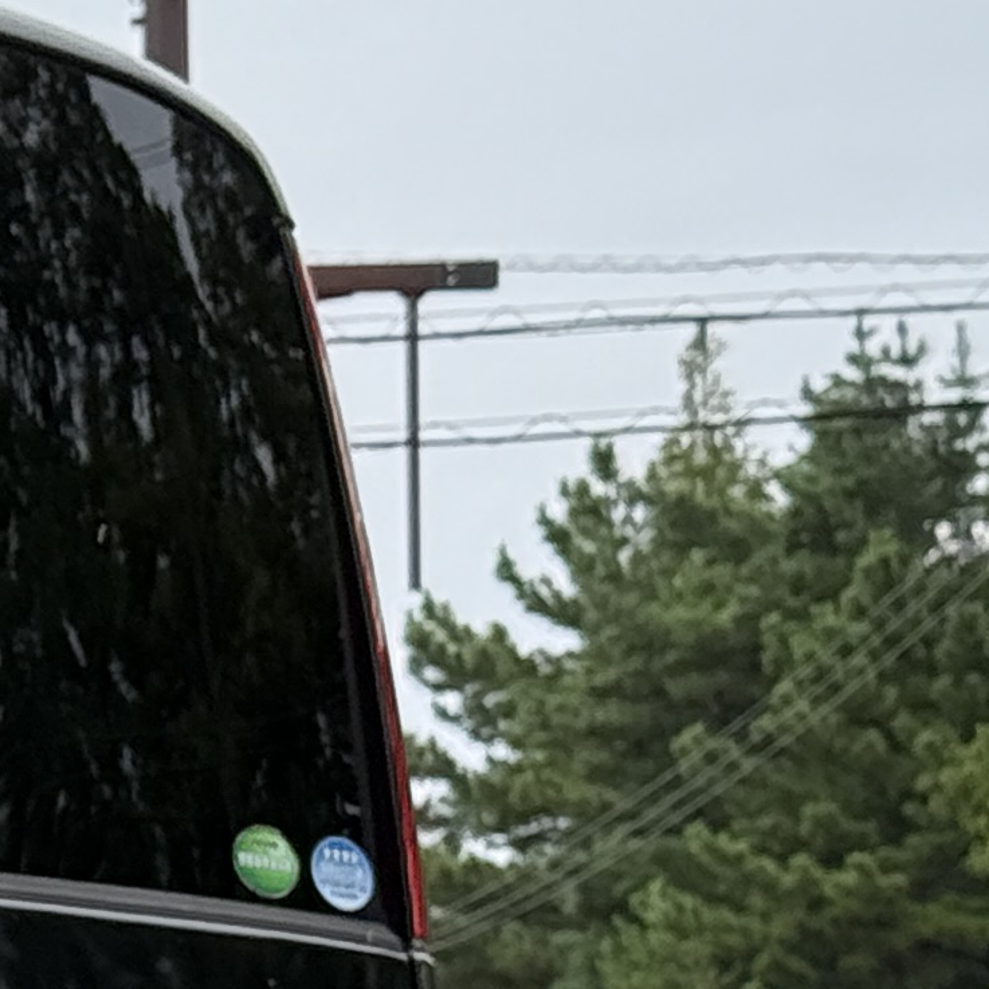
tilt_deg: +2.4
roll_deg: +1.3
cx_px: -1676
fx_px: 7499
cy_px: 1402
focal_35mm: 232
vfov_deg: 7.4
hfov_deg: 7.0
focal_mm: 6.76
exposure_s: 1/917
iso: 100
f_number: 1.78
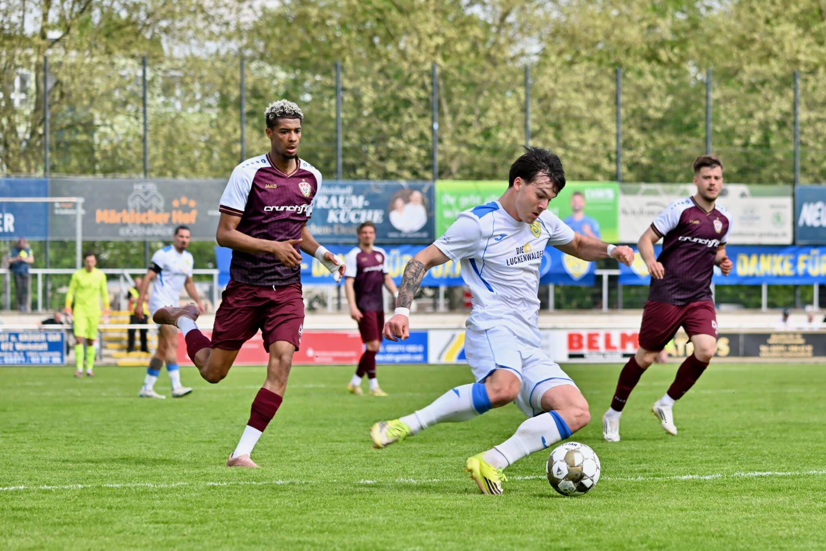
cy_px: 276
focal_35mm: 135
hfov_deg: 15.2
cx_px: 413
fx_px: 3097
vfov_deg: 10.2
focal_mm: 135
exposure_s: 1/1000
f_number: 5
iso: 160
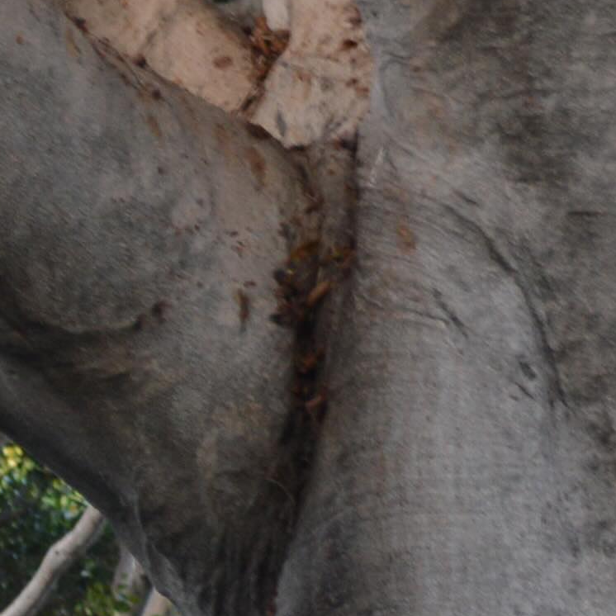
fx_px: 3725
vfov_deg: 9.0
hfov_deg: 8.8
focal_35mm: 185
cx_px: -687
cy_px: 1124
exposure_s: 1/30
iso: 400
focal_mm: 24
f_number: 4
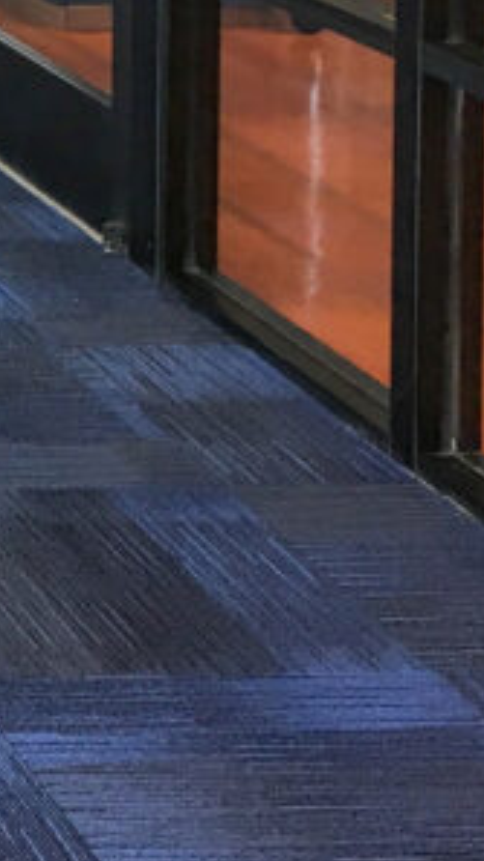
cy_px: 20
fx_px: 2488
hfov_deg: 9.8
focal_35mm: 109
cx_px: -687
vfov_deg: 19.1
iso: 25
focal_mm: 4.15
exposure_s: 1/30
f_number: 2.2
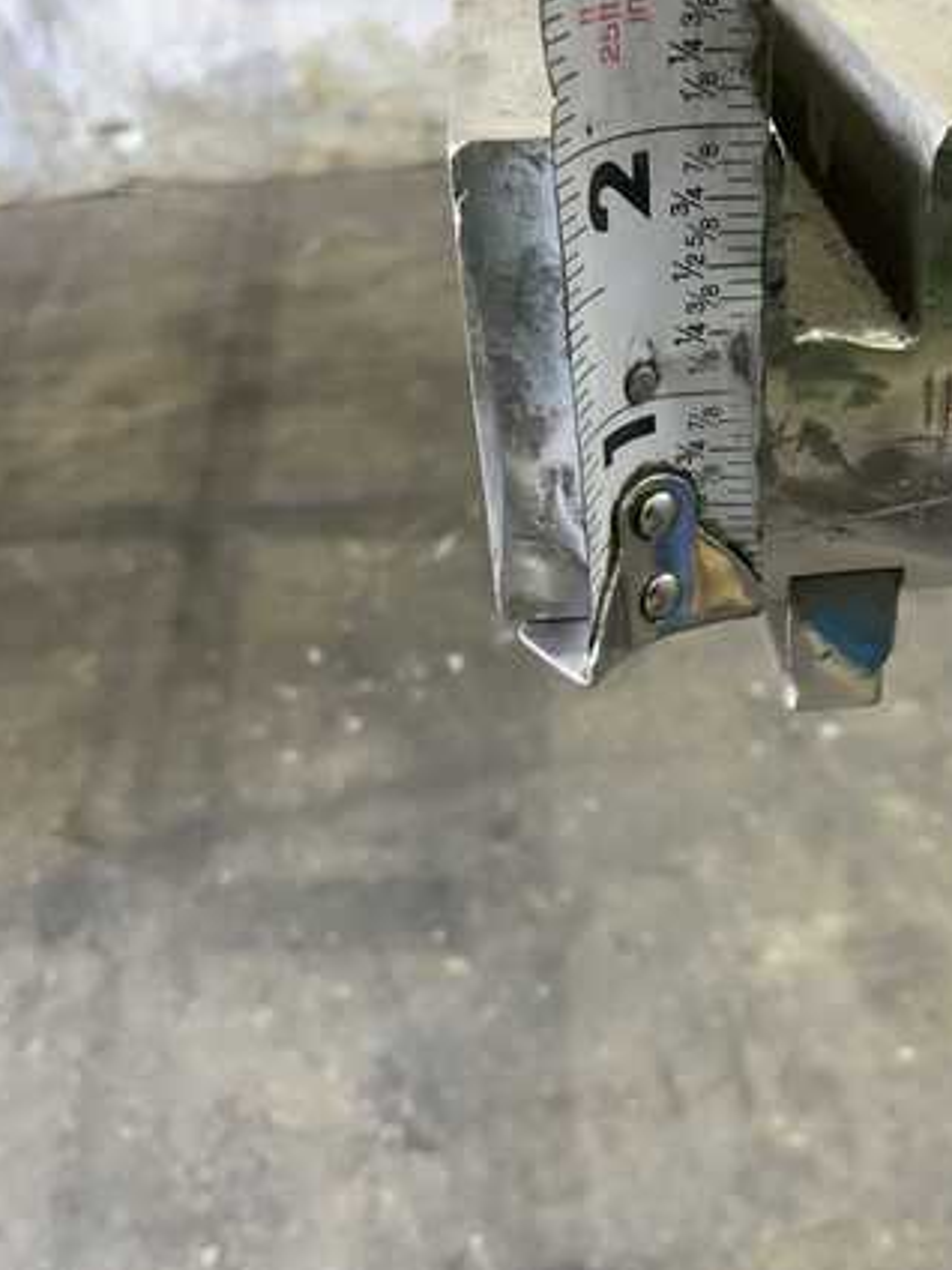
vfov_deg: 45.8
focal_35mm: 41
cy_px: 599
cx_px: 739
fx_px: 1503
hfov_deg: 34.2
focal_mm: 3
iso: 200
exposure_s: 1/40
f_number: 1.8
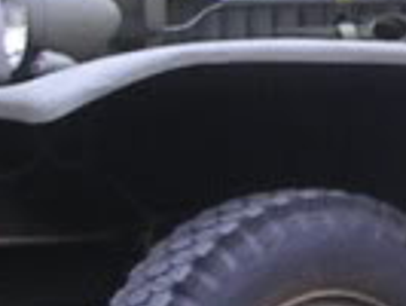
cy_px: 3
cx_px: 913
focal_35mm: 293
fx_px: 3440
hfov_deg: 6.5
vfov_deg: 5.1
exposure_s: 1/8.1
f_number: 2.8
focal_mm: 5.8
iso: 50
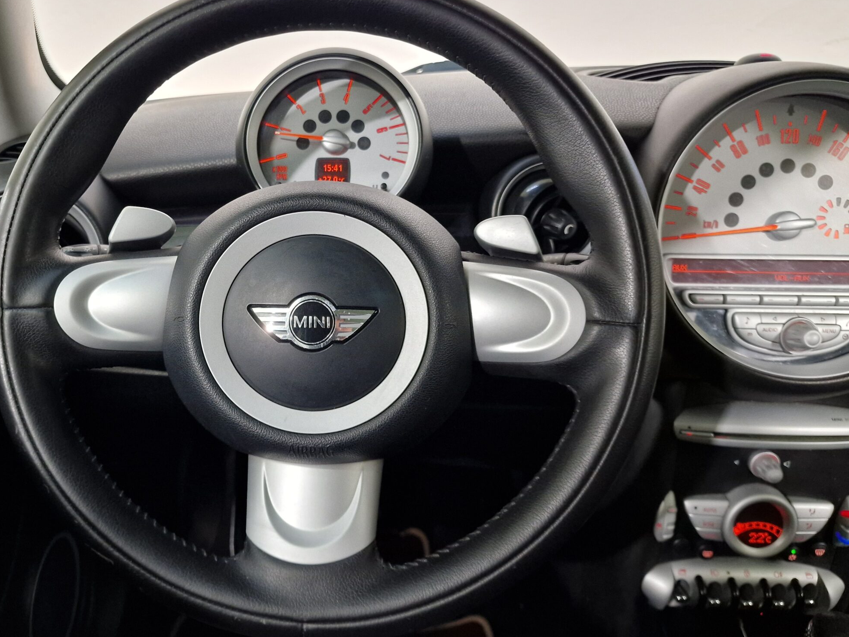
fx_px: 736
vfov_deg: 46.8
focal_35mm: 30
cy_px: 319
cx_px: 321
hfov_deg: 59.2
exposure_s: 1/50
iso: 400
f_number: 1.8
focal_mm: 6.4
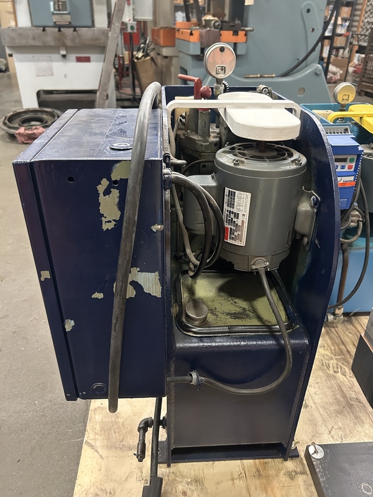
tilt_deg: -29.9
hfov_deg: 53.1
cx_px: 186
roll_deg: +0.0
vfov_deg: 67.3
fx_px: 374
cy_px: 248
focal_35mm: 26
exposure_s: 1/40
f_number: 1.5
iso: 500
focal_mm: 5.7
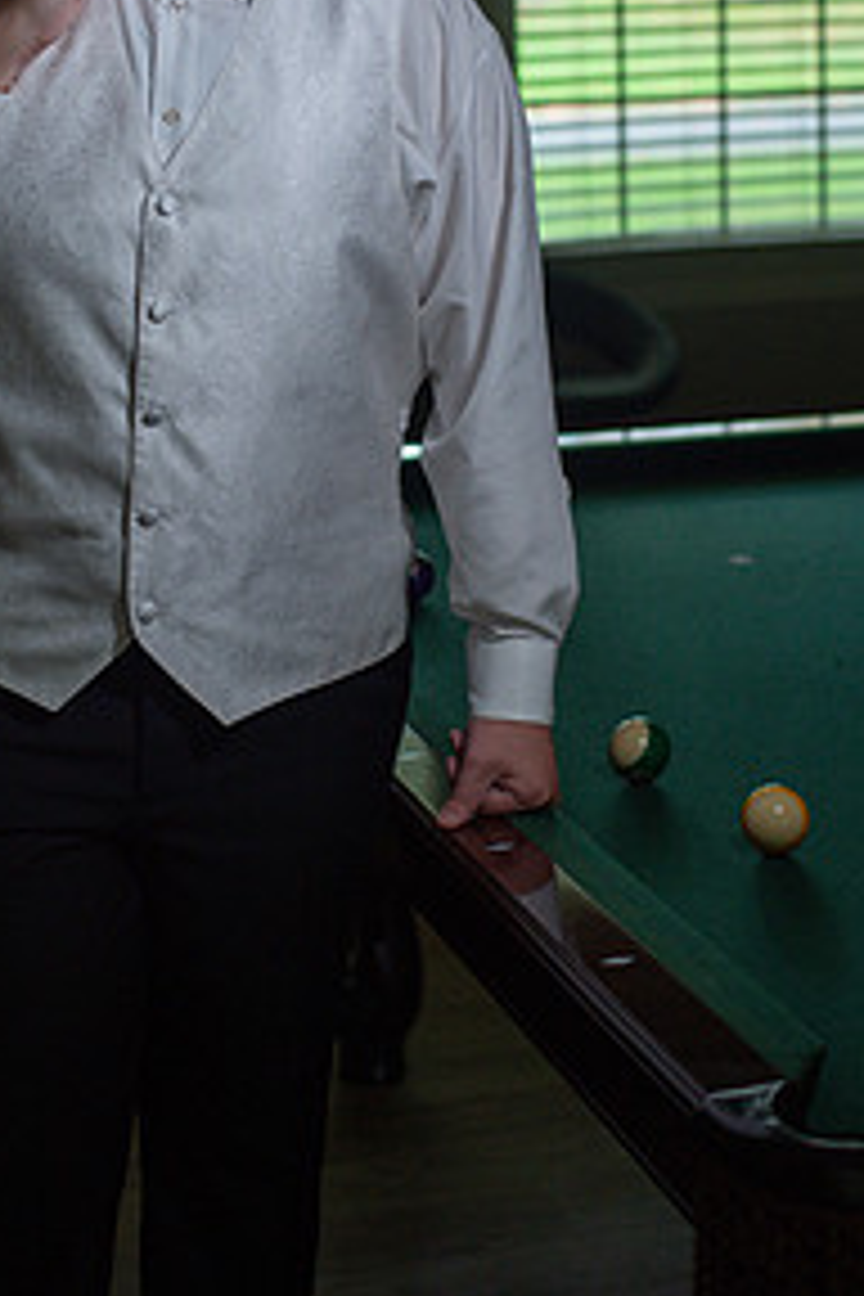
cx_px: 358
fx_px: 2808
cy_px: 292
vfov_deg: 25.6
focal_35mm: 78
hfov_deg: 17.5
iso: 1000
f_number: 2.8
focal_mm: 50
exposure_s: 1/400
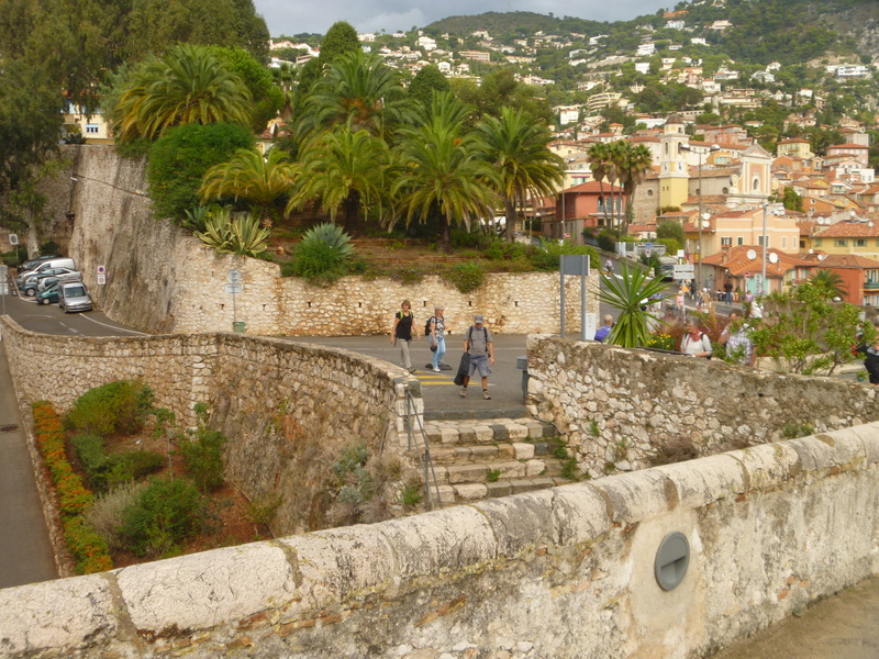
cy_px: 330
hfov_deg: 52.6
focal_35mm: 35
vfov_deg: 40.7
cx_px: 440
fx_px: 889
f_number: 4.5
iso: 80
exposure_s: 1/200
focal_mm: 6.3
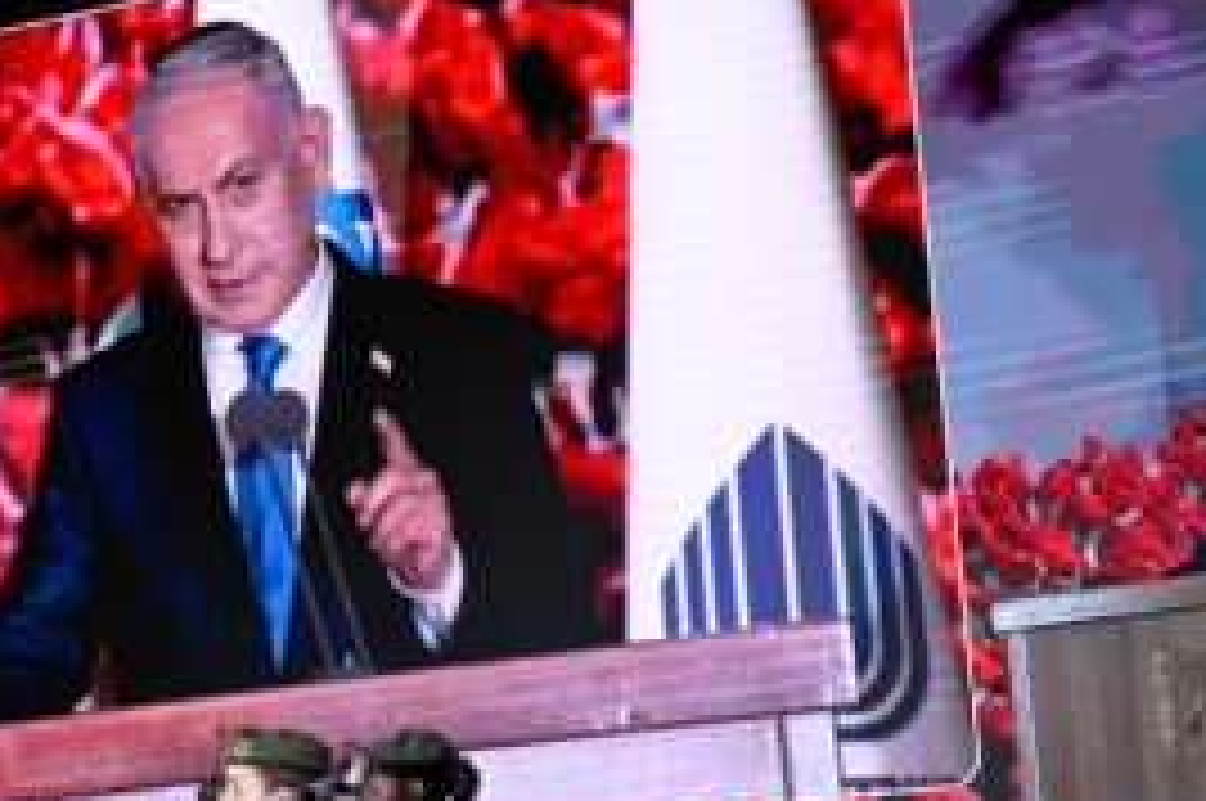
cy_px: 504
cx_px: 796
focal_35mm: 102
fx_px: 3413
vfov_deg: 13.4
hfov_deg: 20.0
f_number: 4.5
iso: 2500
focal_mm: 70
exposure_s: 1/500
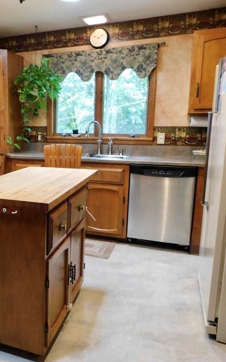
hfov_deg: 35.8
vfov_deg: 58.1
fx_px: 325
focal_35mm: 33
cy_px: 180
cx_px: 19
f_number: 3
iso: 280
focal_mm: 4
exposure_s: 1/30
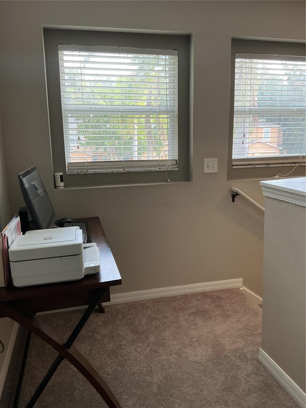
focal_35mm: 29
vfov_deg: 61.7
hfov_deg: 48.2
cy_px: 204
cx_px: 153
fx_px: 342
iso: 50
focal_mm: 3
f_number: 1.8
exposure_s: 1/50
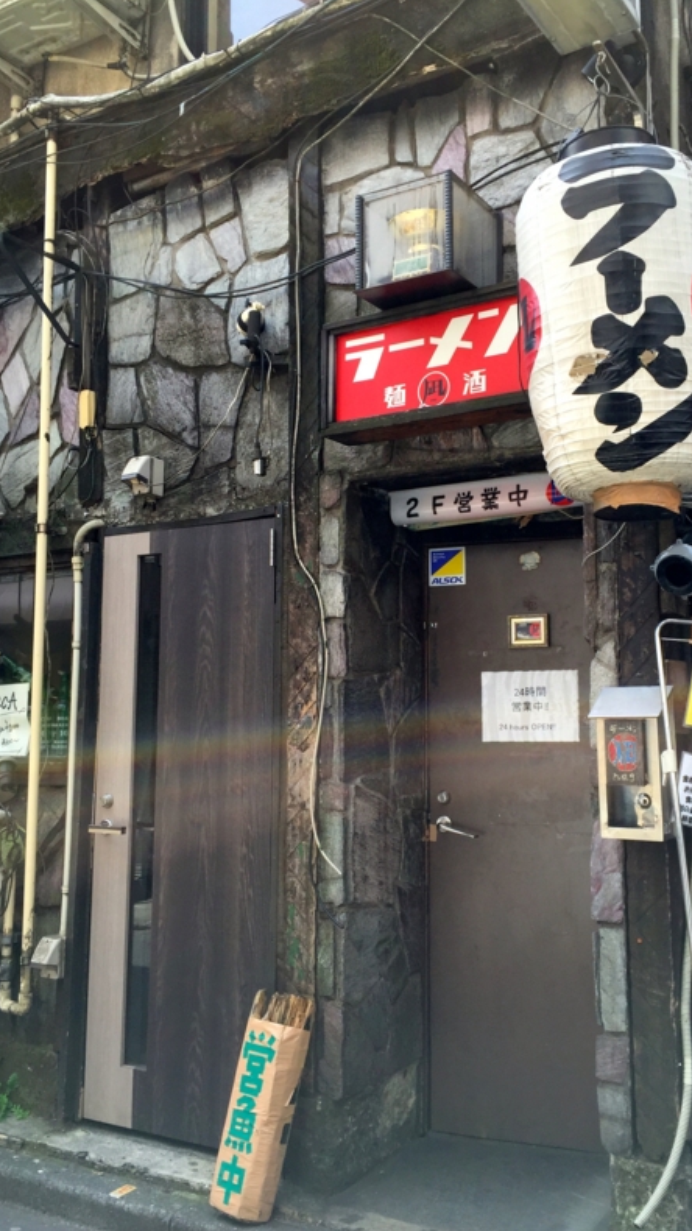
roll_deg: +0.3
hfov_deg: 36.5
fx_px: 1045
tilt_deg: +5.7
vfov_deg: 61.0
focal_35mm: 32
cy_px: 614
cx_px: 424
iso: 32
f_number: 2.2
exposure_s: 1/395
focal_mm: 4.15
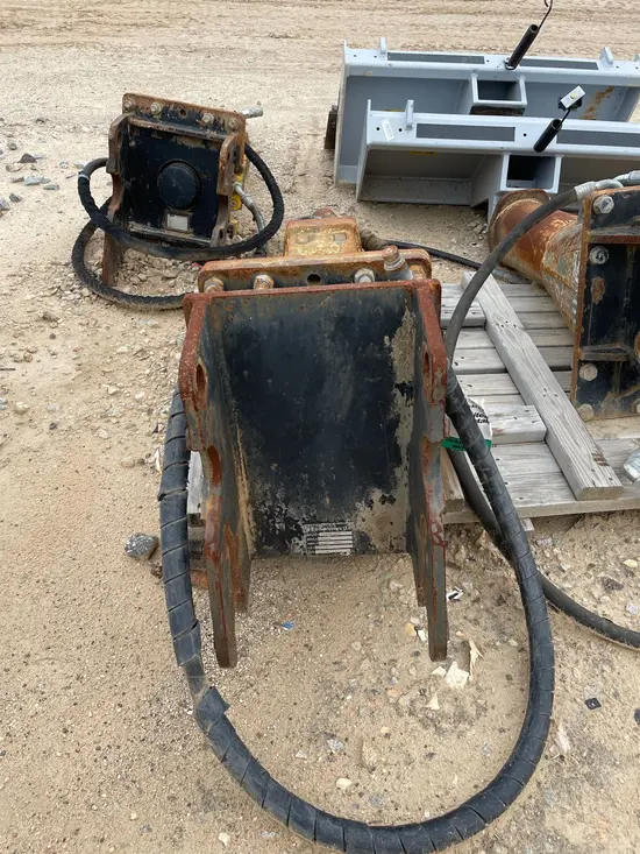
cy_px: 427
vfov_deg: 67.3
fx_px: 641
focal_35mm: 26
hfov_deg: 53.1
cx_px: 320
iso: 32
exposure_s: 1/383
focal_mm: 4.2
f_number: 1.6
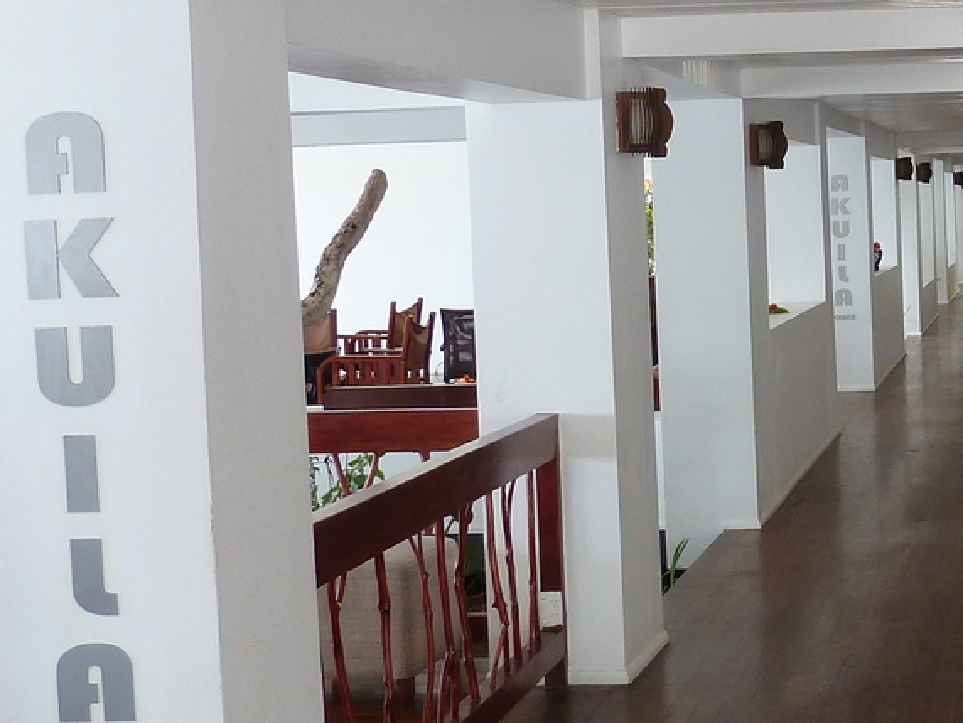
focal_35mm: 70
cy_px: 307
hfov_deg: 26.4
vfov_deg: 21.0
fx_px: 1949
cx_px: 946
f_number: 3.3
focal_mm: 4.1
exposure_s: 1/30
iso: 125
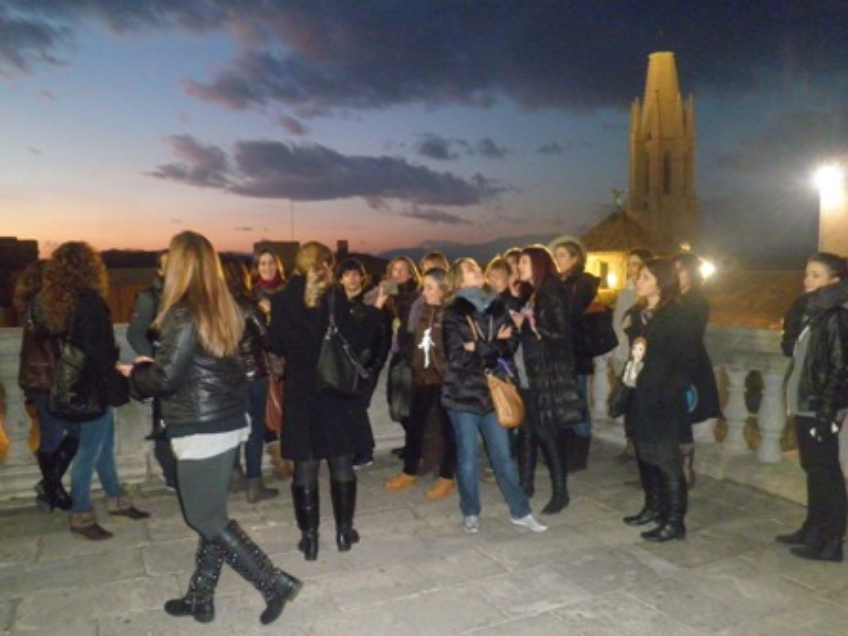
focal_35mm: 26
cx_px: 424
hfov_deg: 67.3
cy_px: 318
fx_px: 637
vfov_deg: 53.1
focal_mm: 4.7
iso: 800
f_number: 2.8
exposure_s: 1/30
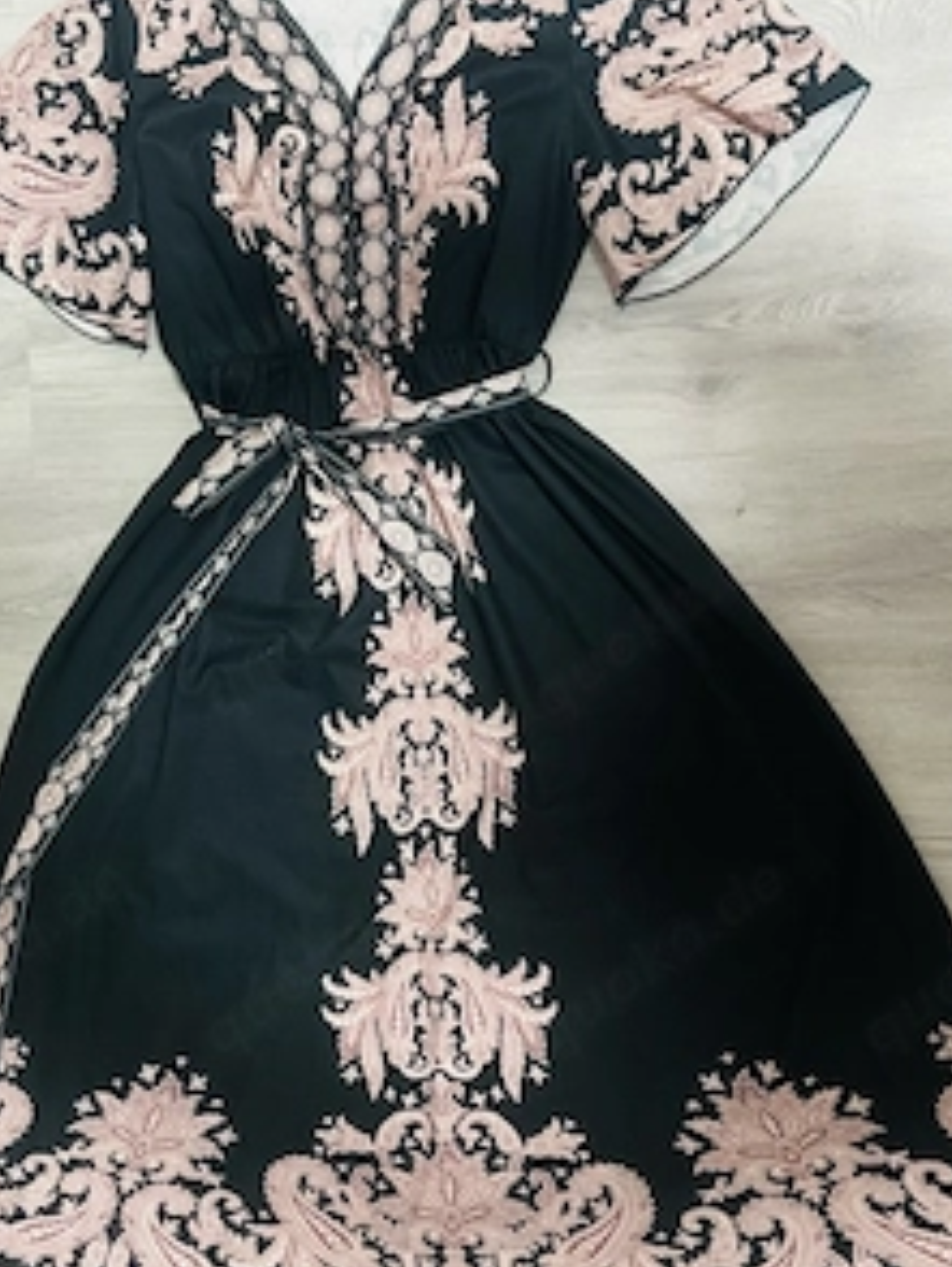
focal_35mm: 34
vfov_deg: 53.9
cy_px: 668
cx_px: 422
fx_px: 1245
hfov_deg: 41.8
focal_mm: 5.1
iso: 640
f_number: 1.6
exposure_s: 1/33
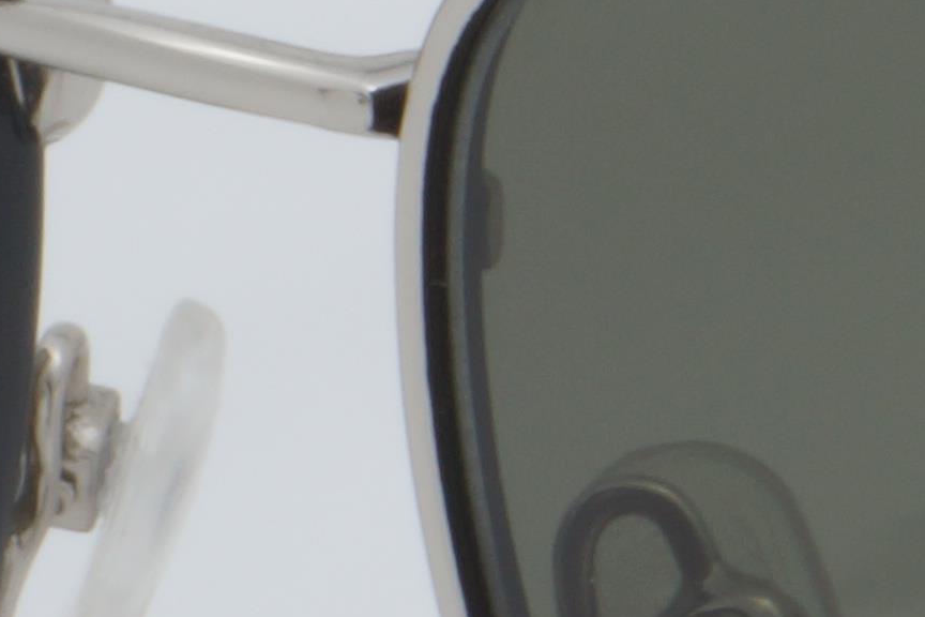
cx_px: 1655
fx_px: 13386
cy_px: 494
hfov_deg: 3.9
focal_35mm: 521
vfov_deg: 2.6
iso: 100
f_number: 32
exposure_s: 1/4
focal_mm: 50
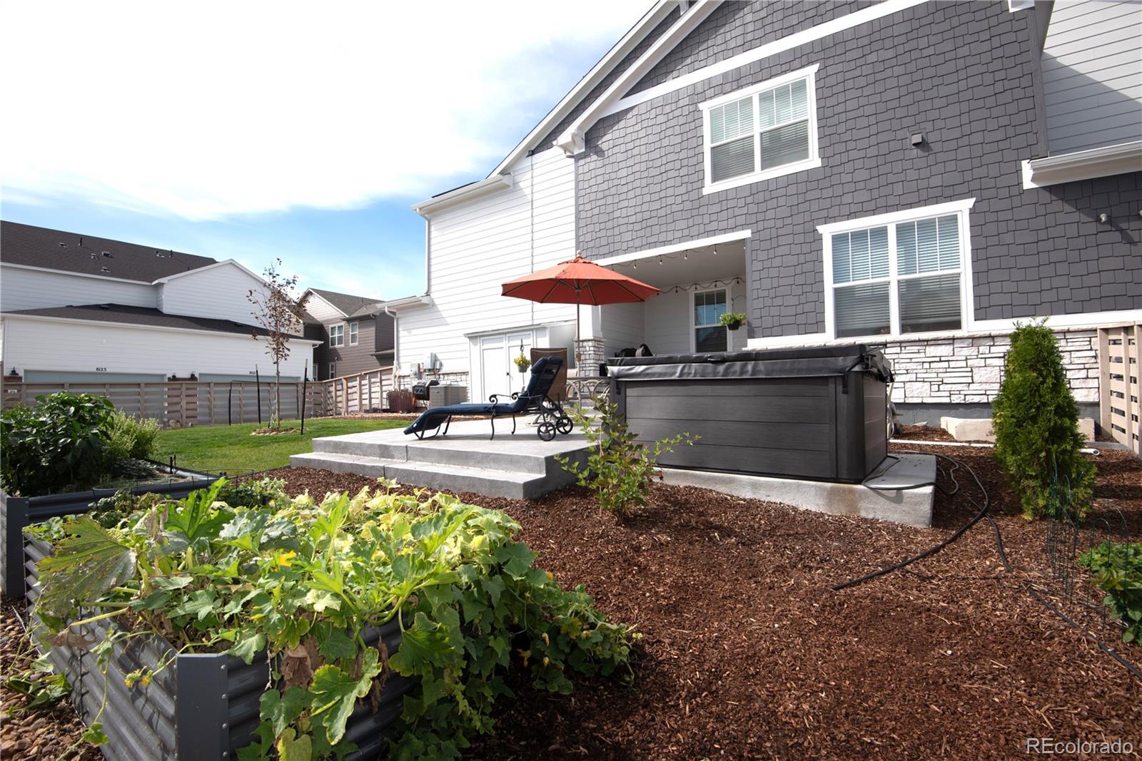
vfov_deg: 53.1
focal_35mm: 24
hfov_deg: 73.7
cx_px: 571
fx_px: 761
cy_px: 380
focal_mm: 24
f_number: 13
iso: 200
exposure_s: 1/200
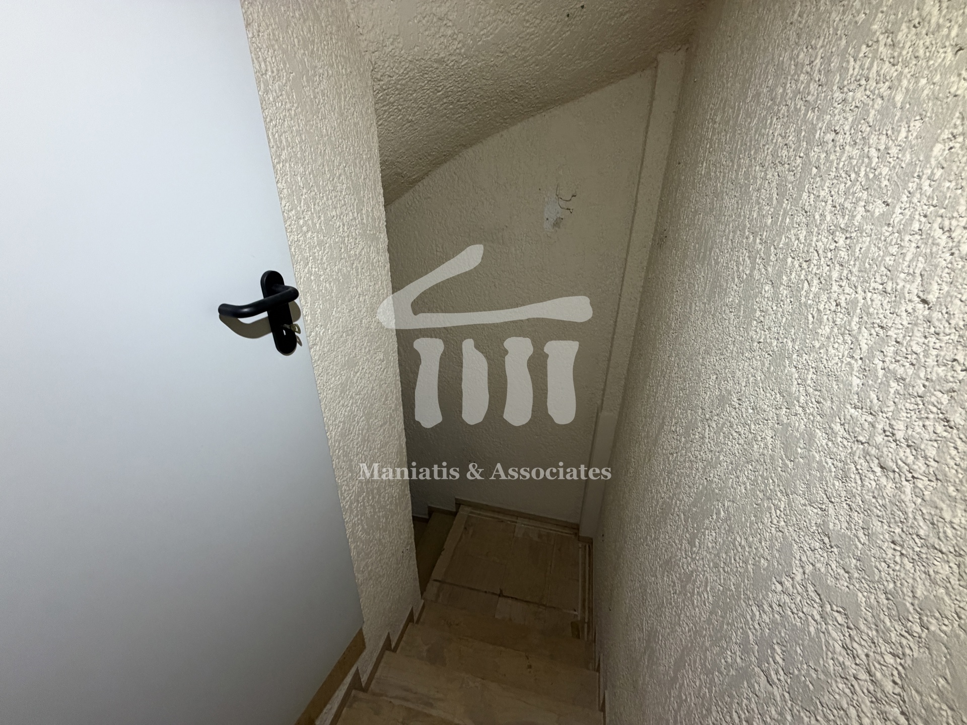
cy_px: 362
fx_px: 391
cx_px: 484
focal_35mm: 14
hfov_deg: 102.1
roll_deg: +0.1
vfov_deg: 85.7
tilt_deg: -24.8
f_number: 2.2
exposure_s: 1/65
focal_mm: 2.22
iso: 320
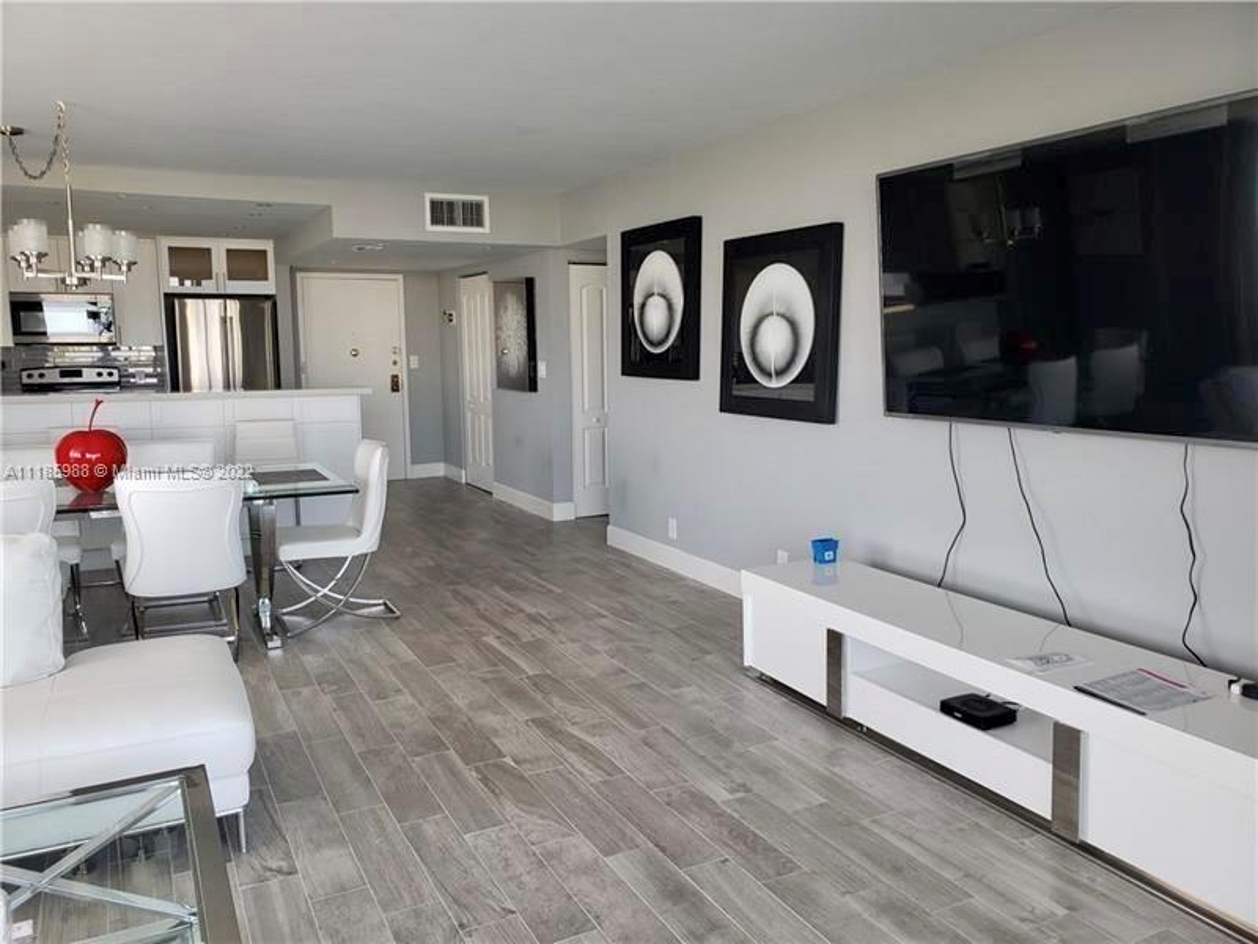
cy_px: 472
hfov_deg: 67.3
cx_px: 629
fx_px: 945
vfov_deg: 53.1
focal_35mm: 26
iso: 100
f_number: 2.4
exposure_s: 1/100
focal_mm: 4.3
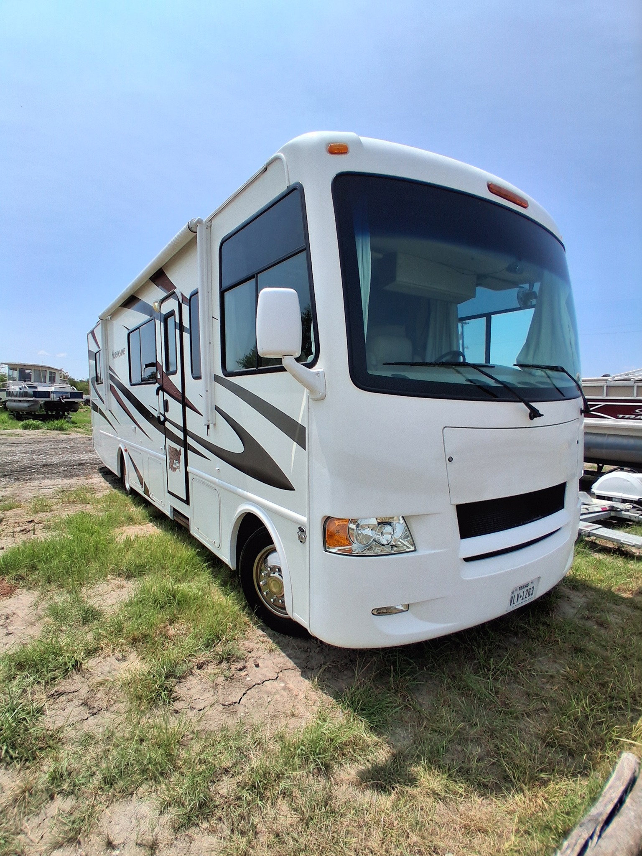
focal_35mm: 17
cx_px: 321
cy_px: 428
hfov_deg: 74.7
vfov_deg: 91.0
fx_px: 420
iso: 50
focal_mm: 1.4
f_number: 2.2
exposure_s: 1/1961
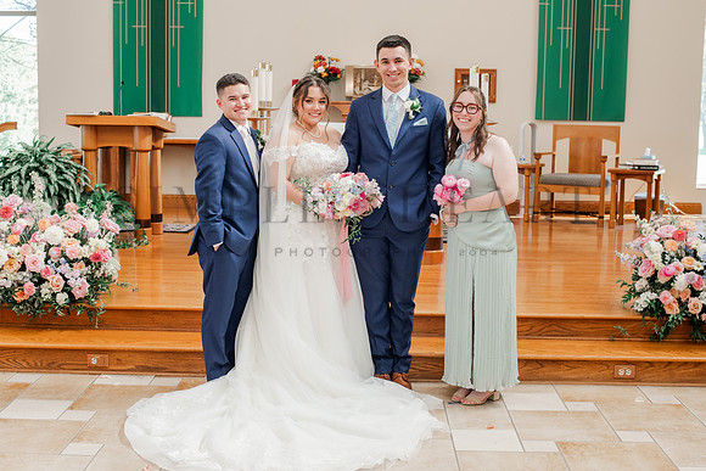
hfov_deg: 39.6
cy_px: 236
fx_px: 981
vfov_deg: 27.0
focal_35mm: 50
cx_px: 353
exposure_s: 1/125
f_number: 5.6
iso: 640
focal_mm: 50
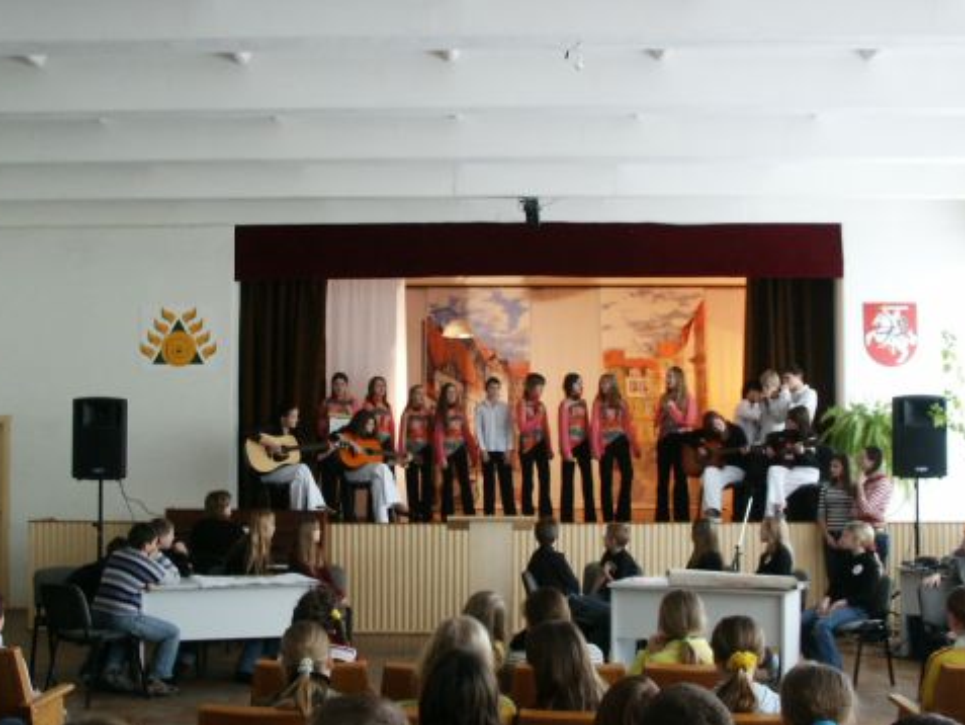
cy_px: 417
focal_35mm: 44
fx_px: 1227
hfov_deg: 42.9
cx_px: 447
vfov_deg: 32.8
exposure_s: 1/45
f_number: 3
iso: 160
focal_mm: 7.18
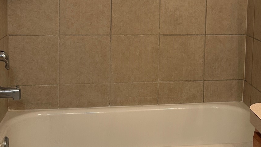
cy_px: 18
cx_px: 188
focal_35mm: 63
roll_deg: -2.0
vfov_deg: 18.8
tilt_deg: -5.5
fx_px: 436
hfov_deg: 32.8
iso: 160
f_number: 1.78
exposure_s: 1/60
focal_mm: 6.86
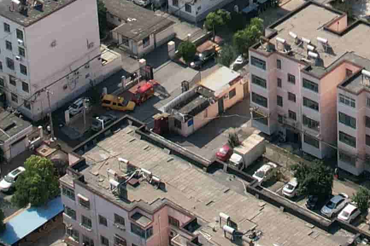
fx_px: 1428
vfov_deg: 9.3
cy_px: -221
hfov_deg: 14.6
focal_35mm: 139
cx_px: 338
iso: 200
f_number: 2.8
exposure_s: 1/2500
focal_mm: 8.38
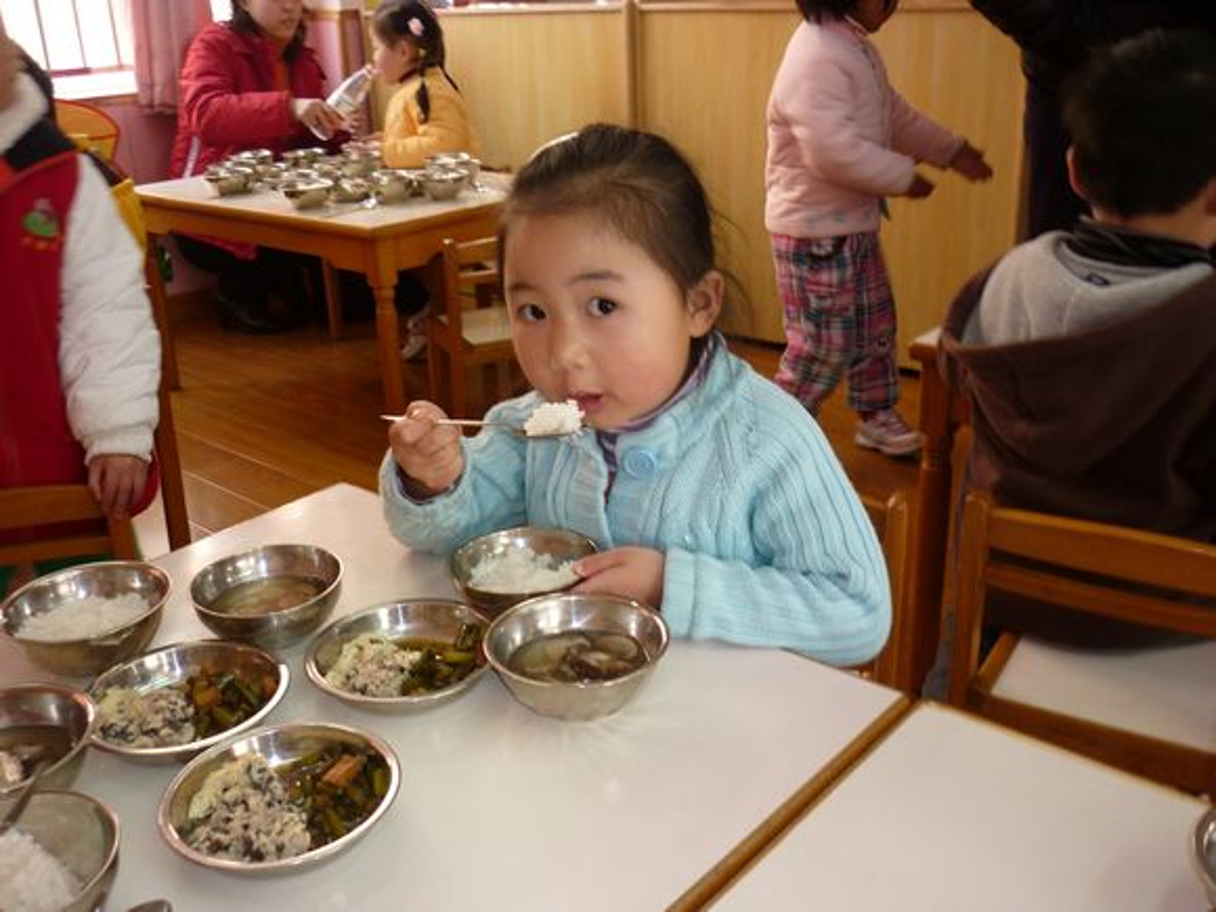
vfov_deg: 42.9
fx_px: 1159
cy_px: 456
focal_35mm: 33
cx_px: 608
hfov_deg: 55.4
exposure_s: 1/30
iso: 100
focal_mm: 5.5
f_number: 2.8
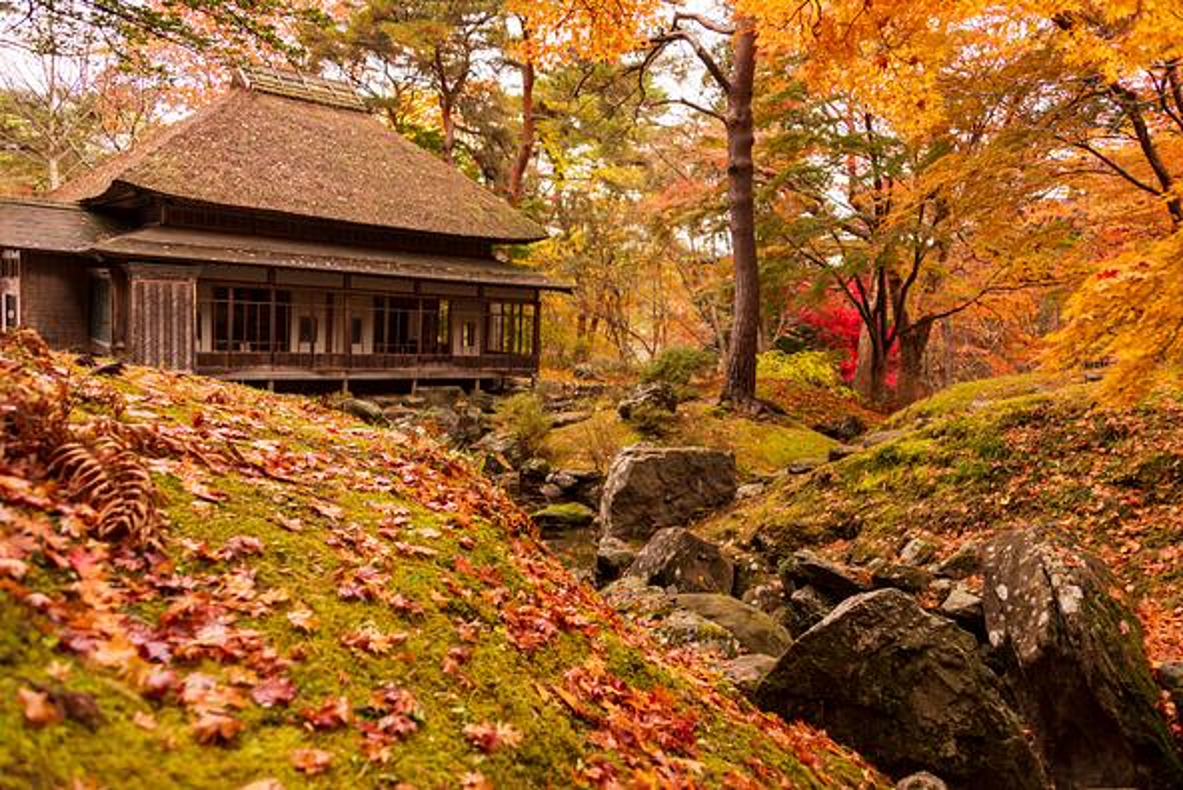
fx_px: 920
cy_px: 395
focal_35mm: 28
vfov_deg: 46.4
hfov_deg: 65.5
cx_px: 592
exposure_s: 1/160
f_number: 3.5
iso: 450
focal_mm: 28
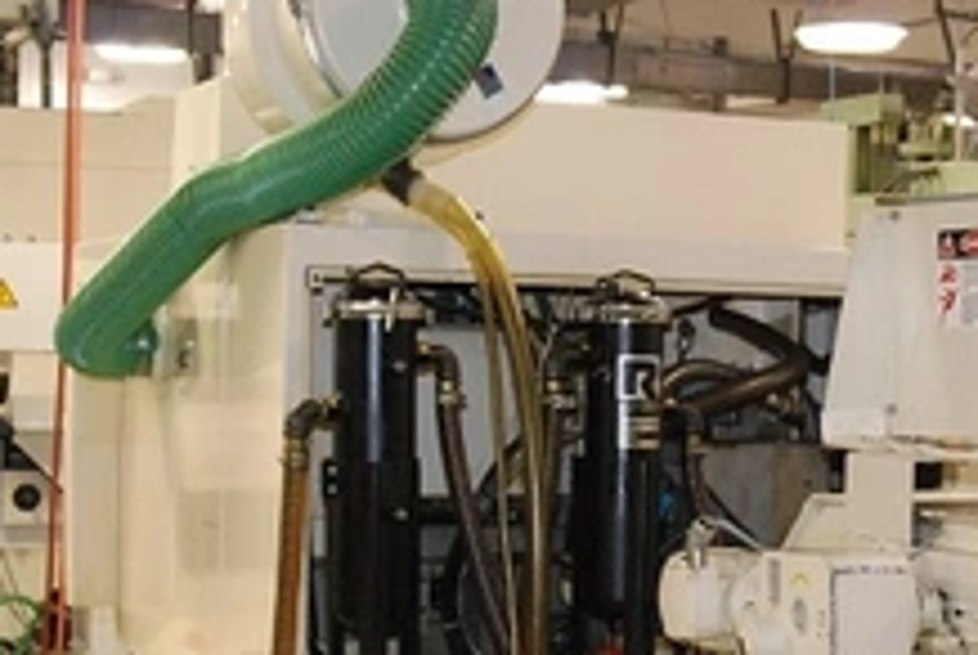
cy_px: 514
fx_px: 2095
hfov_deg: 25.9
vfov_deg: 17.6
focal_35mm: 77
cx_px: 767
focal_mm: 28
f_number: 5.6
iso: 1600
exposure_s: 1/60
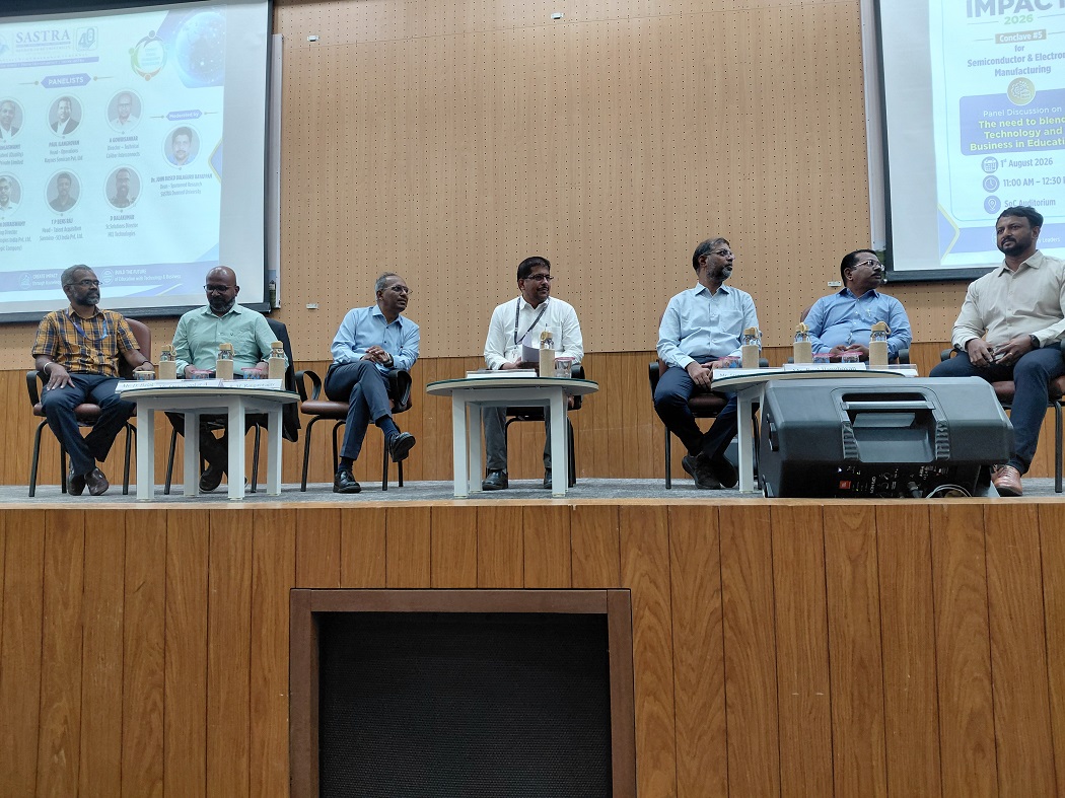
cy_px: 399
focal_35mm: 25
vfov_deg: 54.9
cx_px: 532
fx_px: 769
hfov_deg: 69.4
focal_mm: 4.69
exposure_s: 1/50.1
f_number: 1.8
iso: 160
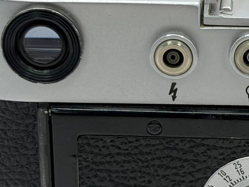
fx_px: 1259
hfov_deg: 11.1
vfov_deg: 8.5
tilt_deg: -21.9
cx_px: 276
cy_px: 124
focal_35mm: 175
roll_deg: -0.3
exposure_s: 1/154
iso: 25
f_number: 1.6
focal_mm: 5.96
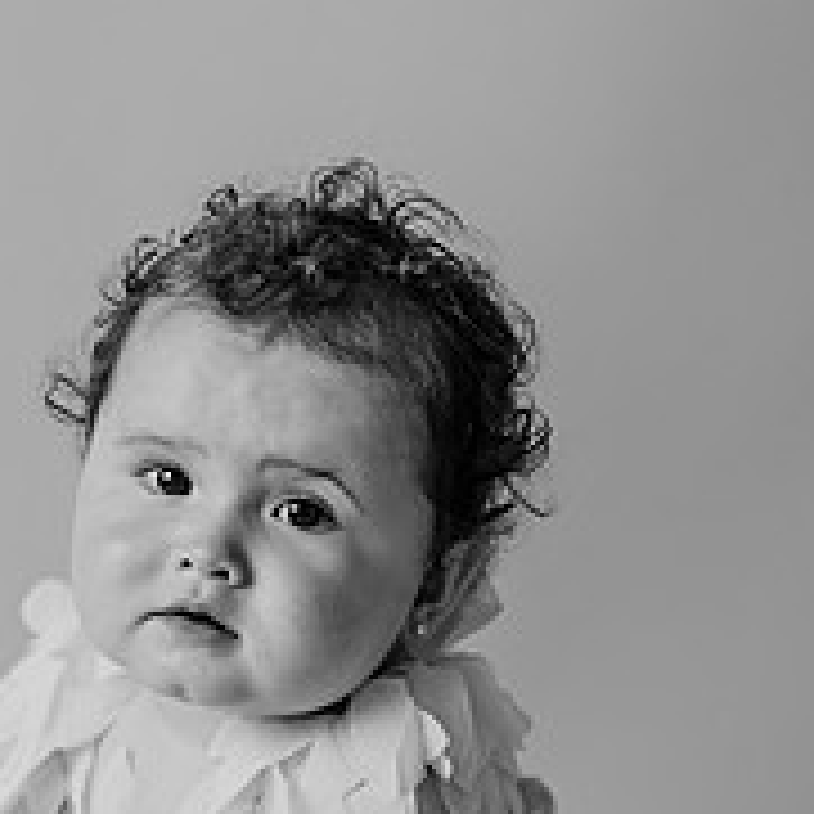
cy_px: 535
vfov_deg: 9.7
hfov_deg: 9.7
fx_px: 4789
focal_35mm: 180
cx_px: 261
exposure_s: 1/160
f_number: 2.8
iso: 100
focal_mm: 85
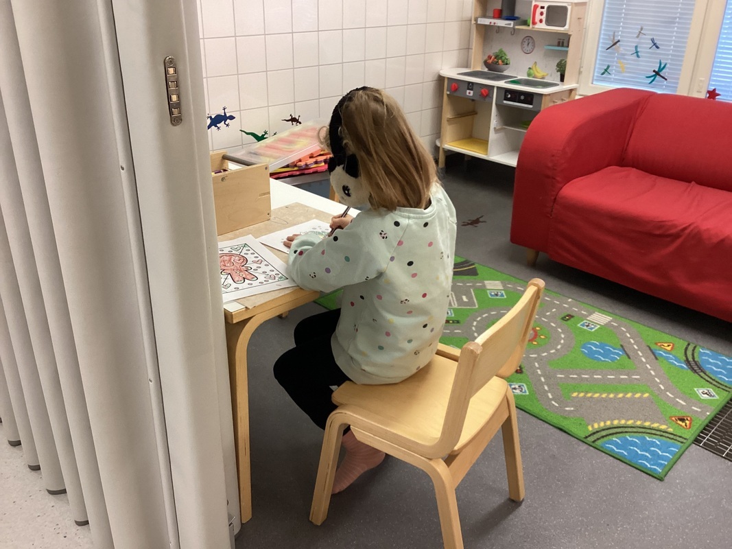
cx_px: 366
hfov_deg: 58.4
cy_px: 274
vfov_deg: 45.4
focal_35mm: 31
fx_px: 655
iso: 250
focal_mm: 3.3
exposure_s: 1/50
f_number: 2.4
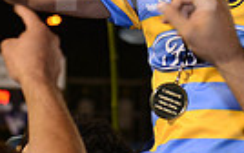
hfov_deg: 7.7
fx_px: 1824
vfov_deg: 4.8
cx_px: 115
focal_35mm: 274
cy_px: -52
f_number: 3.5
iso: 800
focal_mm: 62
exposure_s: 1/160
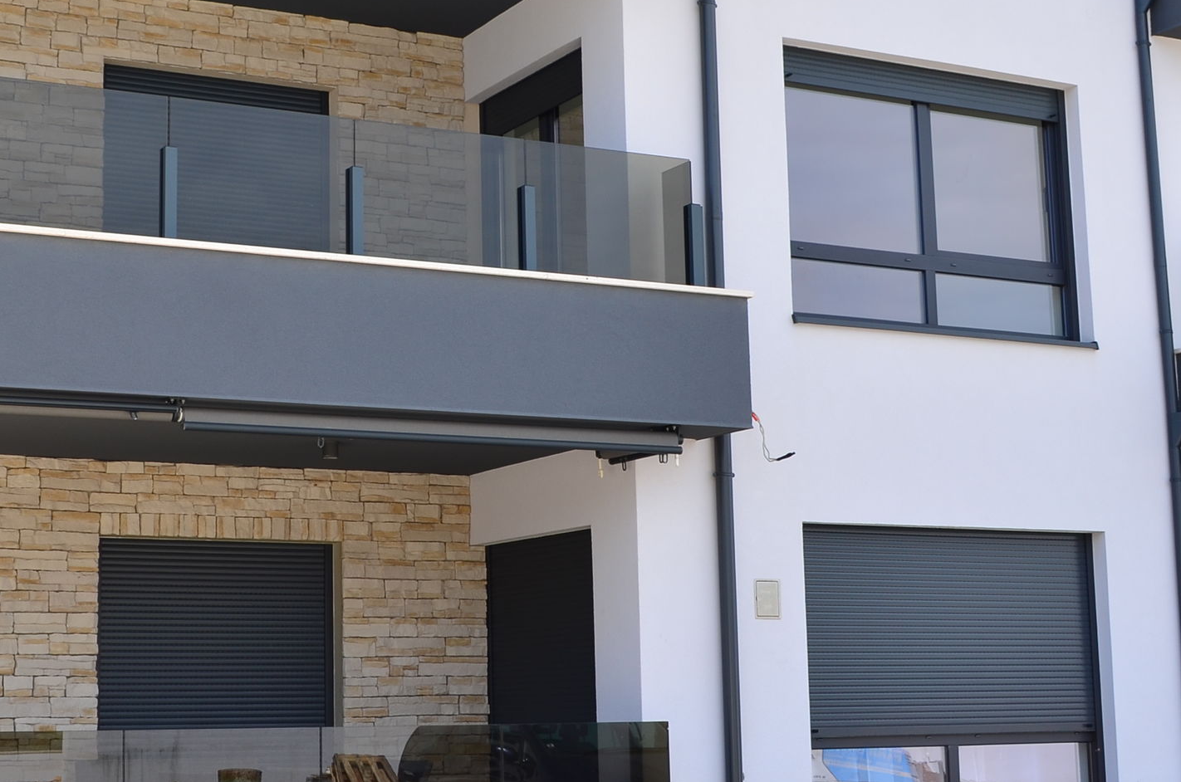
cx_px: 444
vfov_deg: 20.8
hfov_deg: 30.9
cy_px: 333
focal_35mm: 65
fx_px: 2128
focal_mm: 22
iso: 100
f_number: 7.1
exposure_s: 1/200
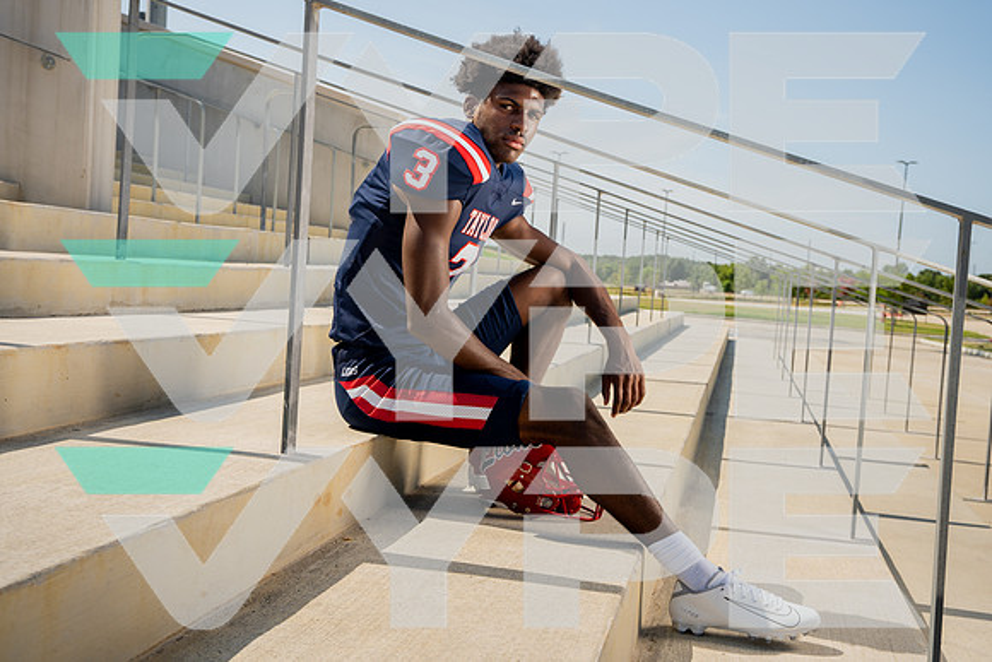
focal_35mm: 44
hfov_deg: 44.5
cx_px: 496
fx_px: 1213
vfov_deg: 30.5
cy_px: 331
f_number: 7.1
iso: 100
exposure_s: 1/250
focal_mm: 44
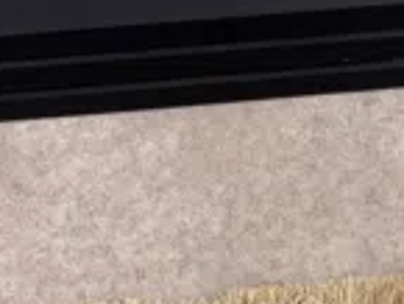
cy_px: -50
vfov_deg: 13.6
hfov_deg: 16.4
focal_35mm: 106
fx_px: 1238
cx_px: 660
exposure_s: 1/100
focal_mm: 6.76
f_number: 1.78
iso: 100
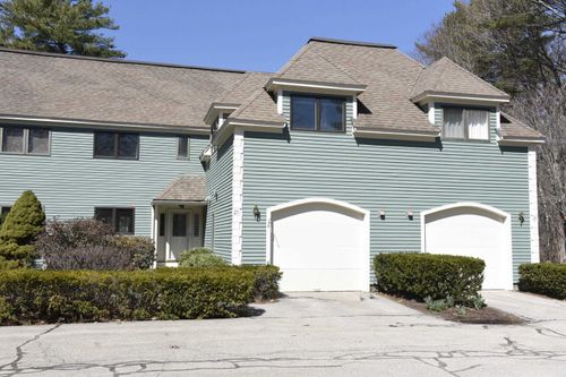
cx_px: 283
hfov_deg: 55.8
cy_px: 188
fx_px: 534
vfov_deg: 38.9
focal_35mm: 34
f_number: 5.6
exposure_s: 1/4000
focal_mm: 34
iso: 1000
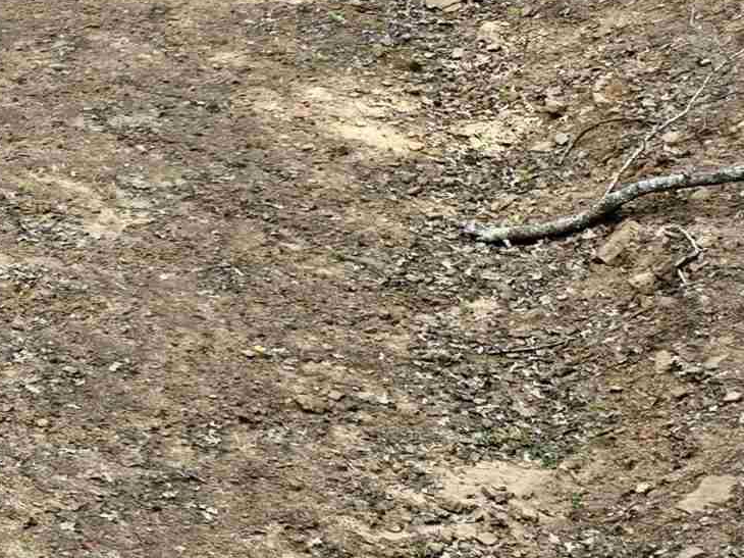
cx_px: -634
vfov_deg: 14.6
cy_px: 165
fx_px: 2170
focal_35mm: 101
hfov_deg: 16.1
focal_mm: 12.29
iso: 110
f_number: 2.8
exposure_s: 1/80
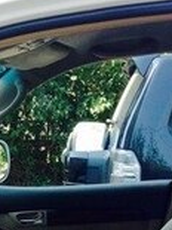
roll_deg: +1.5
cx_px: -24
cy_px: 340
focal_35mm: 112
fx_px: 743
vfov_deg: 16.2
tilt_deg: -18.6
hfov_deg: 12.9
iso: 50
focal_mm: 4.28
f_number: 2.4
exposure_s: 1/177
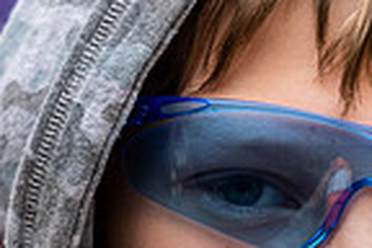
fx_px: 8214
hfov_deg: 2.6
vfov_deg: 1.7
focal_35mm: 795
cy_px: 394
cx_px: 664
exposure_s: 1/160
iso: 100
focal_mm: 197
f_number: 2.8
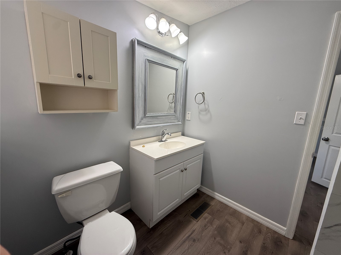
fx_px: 138
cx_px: 170
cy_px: 128
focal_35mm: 14
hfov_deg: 102.1
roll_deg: -2.6
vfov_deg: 85.7
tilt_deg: -10.2
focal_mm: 2.22
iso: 100
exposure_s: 1/120
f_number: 2.2
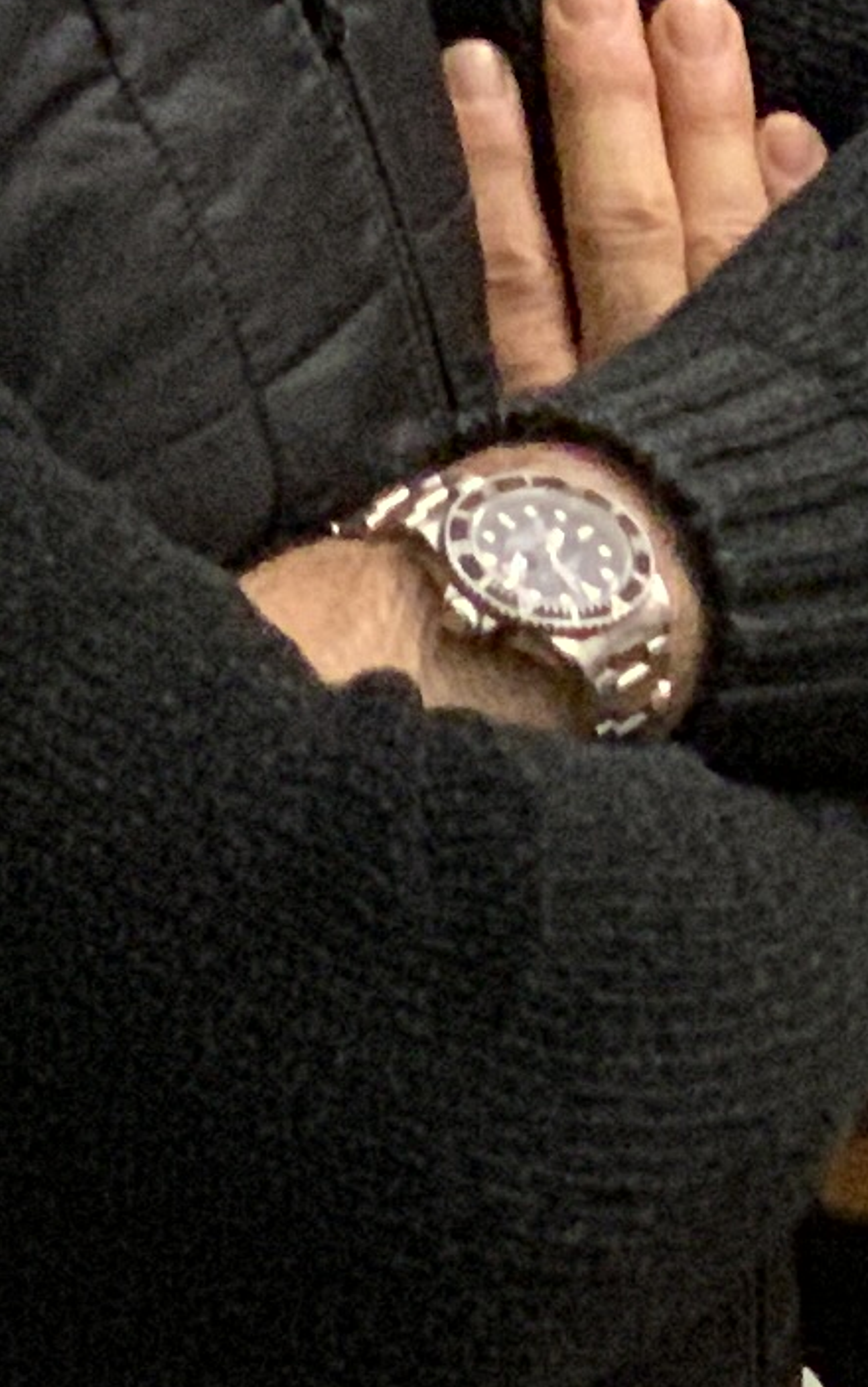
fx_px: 11948
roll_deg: -2.1
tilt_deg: -9.6
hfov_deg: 3.8
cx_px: 3975
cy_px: -1239
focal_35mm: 316
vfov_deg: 6.5
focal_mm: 6
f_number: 2.4
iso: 250
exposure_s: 1/50
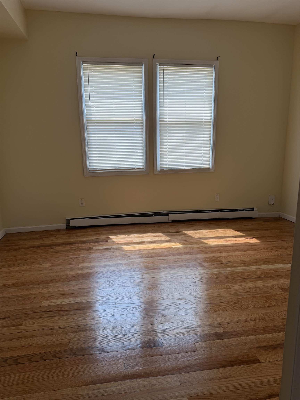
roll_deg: +1.3
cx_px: 150
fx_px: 277
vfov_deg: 71.6
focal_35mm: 24
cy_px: 200
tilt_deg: -11.8
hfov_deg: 56.8
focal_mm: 6.76
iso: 80
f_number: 1.78
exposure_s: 1/387
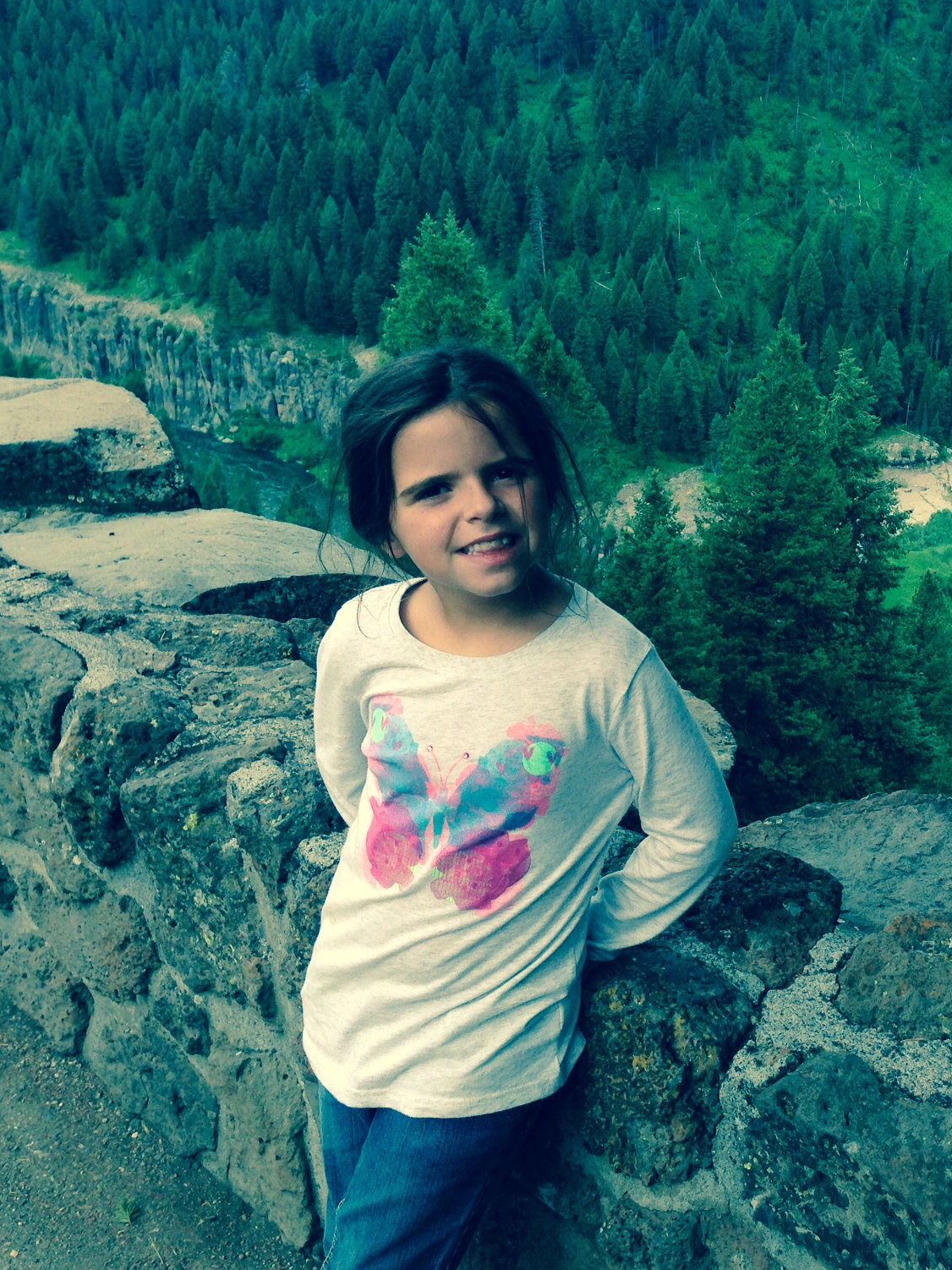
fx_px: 1651
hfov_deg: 30.9
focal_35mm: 45
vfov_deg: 42.1
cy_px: 627
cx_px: 838
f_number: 2.4
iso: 50
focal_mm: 4.12
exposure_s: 1/678
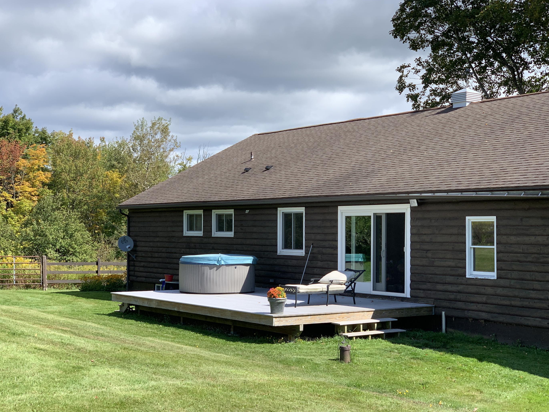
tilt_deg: +1.6
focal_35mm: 57
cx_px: 294
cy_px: 214
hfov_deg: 33.8
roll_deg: -0.8
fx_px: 904
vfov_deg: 25.7
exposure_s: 1/727
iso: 16
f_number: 2.4
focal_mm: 6
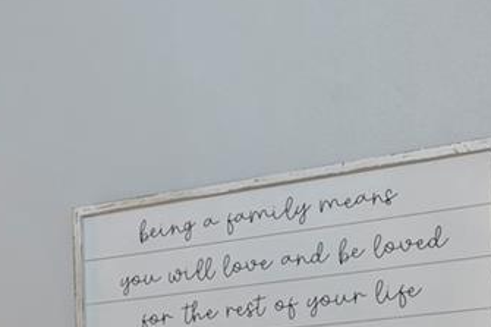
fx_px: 1418
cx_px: -510
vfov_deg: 11.6
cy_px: 686
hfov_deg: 15.4
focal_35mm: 104
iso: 400
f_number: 9
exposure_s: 1/3
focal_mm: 17
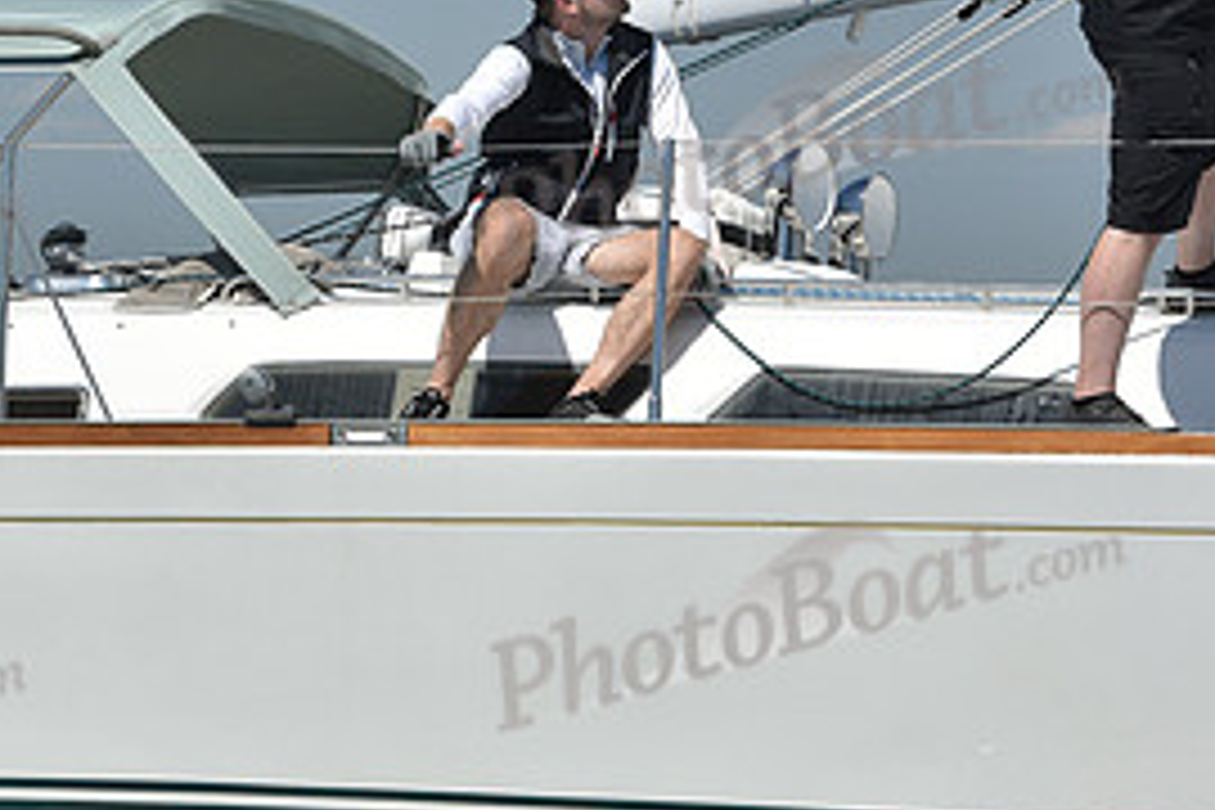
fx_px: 8707
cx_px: 261
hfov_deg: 8.0
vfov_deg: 5.3
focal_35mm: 258
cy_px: 443
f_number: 9
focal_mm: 120
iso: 250
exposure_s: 1/1250
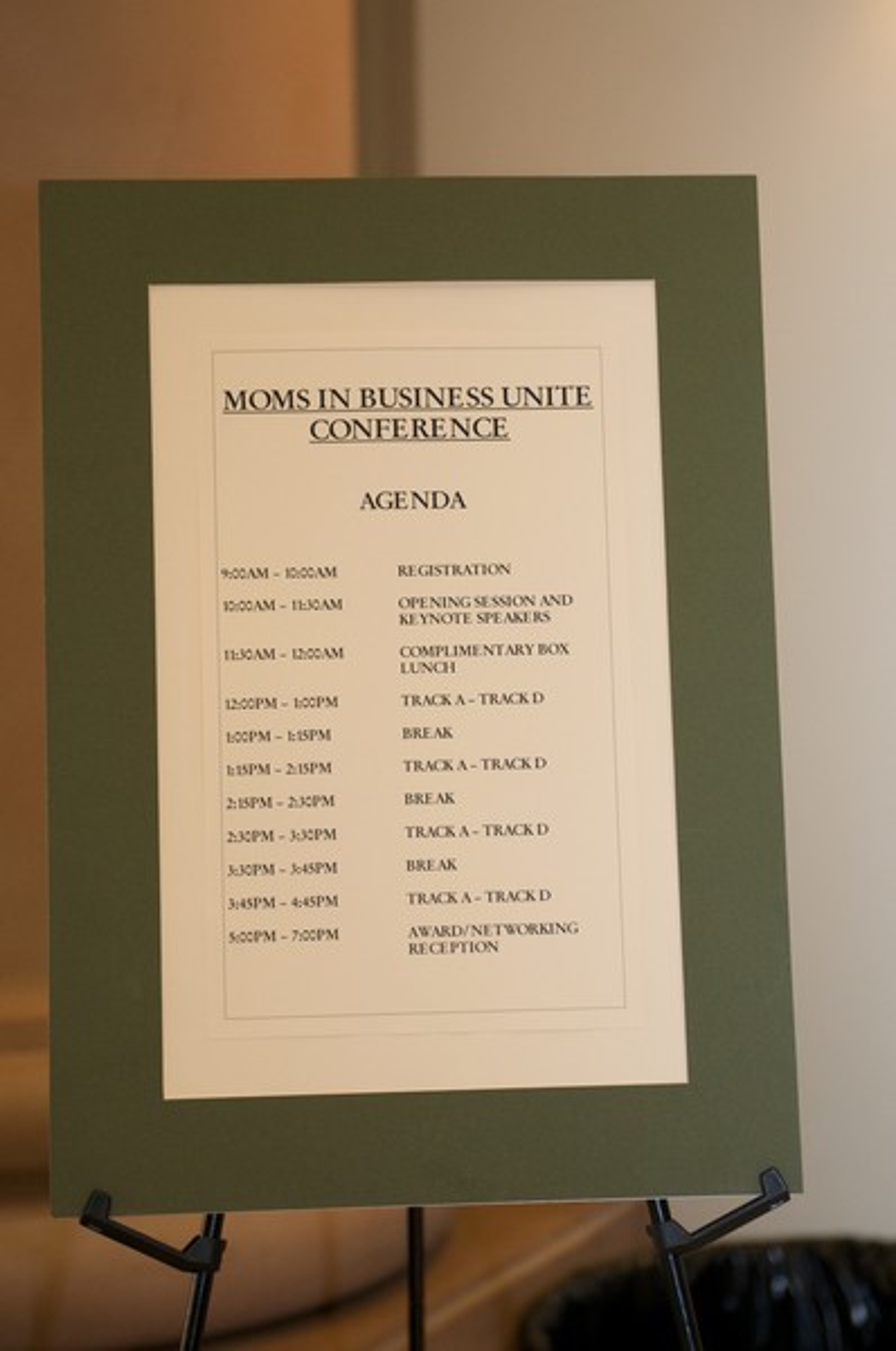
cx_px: 448
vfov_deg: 24.2
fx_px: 3147
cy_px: 676
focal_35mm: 84
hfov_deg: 16.2
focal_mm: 56
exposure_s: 1/160
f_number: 2.8
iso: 640
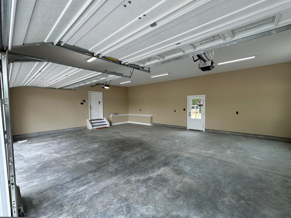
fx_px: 126
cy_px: 112
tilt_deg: -3.5
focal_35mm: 15
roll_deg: +0.0
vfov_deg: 81.7
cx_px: 154
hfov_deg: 98.1
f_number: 2.2
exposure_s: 1/120
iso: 40
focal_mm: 2.22
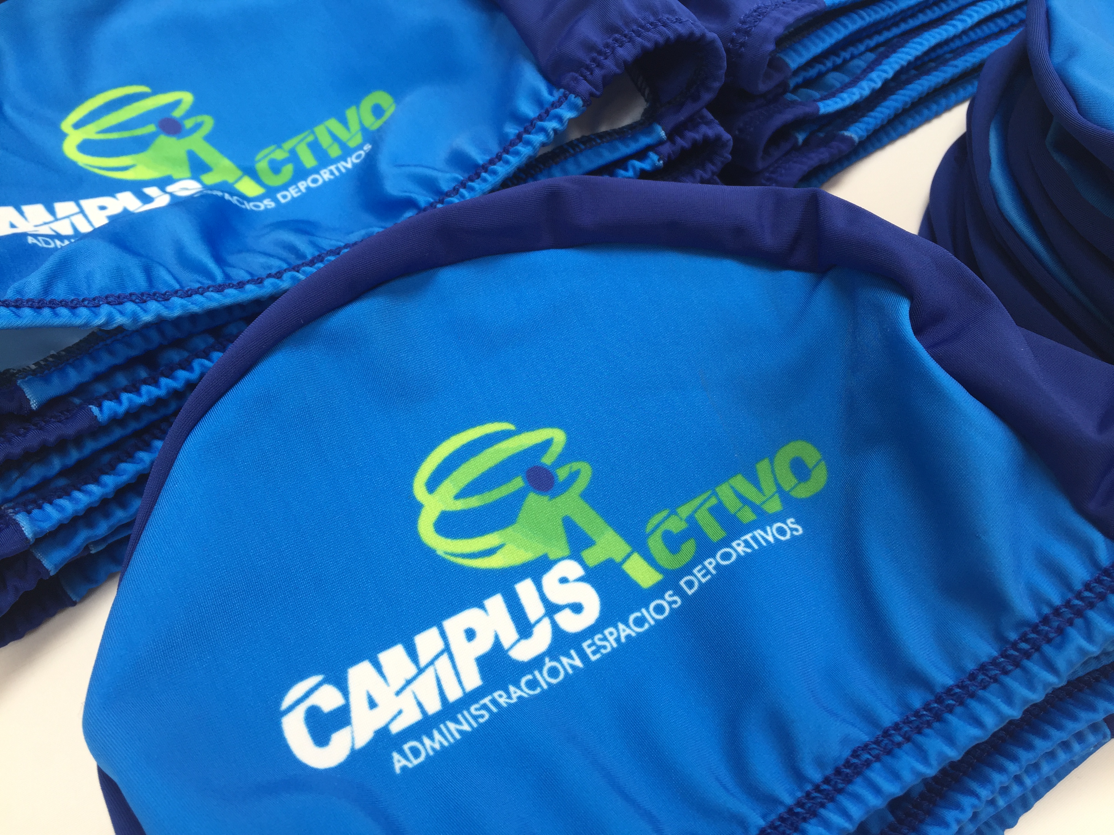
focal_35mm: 29
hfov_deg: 61.7
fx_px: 933
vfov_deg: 48.2
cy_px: 418
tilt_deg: -59.4
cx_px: 557
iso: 32
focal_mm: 4.15
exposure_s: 1/120
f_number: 2.2
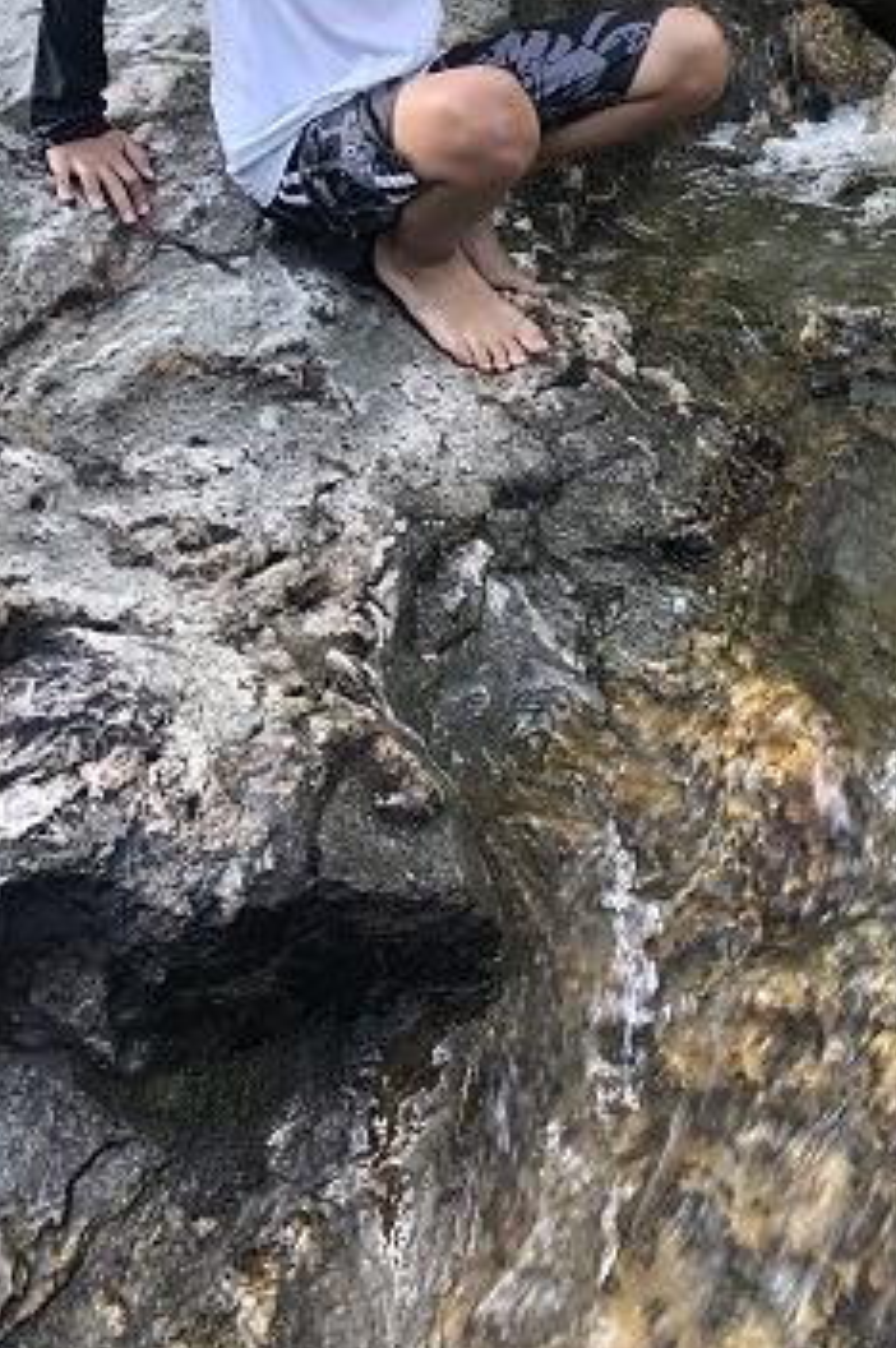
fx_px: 1982
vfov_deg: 35.9
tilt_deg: -17.1
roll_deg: +0.6
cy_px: 207
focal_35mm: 53
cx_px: 724
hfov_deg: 25.0
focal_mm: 3.99
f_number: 1.8
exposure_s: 1/120
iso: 32
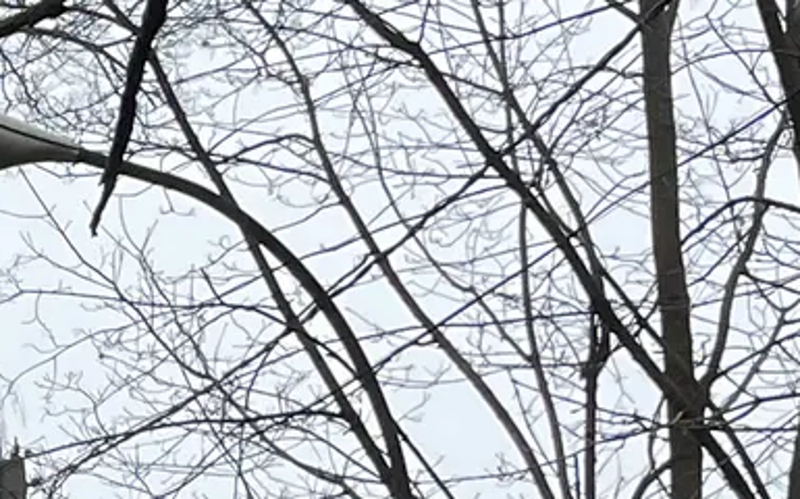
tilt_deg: +2.9
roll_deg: +0.0
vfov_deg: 7.1
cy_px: 1216
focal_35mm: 172
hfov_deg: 10.2
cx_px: -1286
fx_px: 3747
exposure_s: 1/504
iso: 32
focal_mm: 4.2
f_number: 1.6
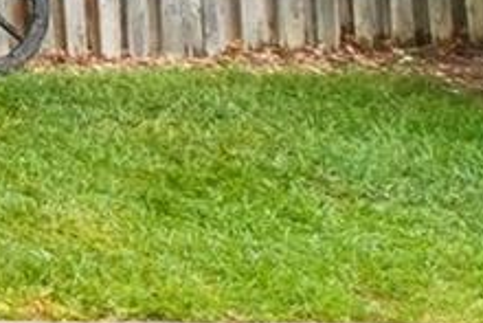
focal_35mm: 109
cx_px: -1258
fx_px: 1463
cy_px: -442
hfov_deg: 9.3
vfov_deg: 10.8
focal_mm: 10
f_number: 8
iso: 400
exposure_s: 1/250
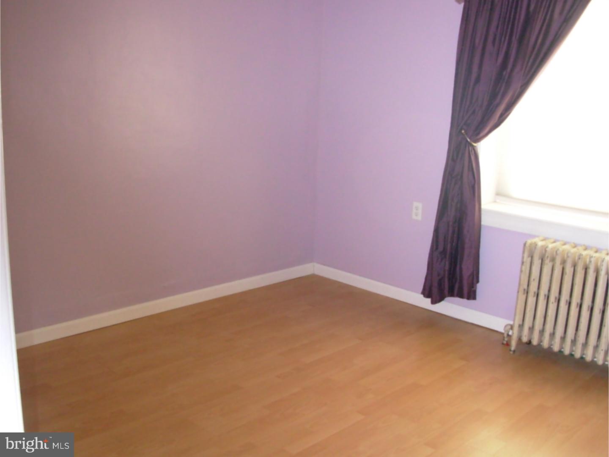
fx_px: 669
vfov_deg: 37.7
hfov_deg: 49.0
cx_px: 304
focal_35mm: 38
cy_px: 228
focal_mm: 6.3
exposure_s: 1/117
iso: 183
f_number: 2.9
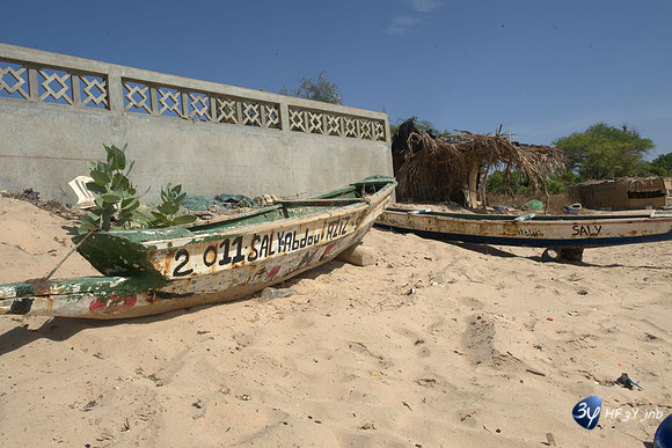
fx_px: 579
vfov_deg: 42.3
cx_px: 336
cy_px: 224
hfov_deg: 60.3
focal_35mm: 31
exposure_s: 1/80
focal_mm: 31
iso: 100
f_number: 18
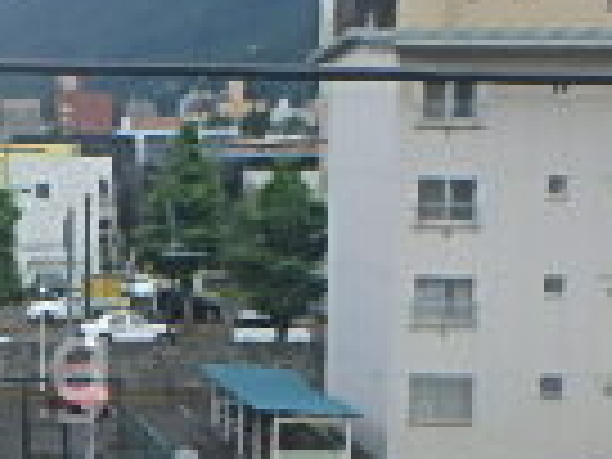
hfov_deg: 18.5
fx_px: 1750
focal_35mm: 99
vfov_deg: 14.8
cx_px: -176
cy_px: 369
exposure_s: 1/500
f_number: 3.5
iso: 125
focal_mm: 3.7
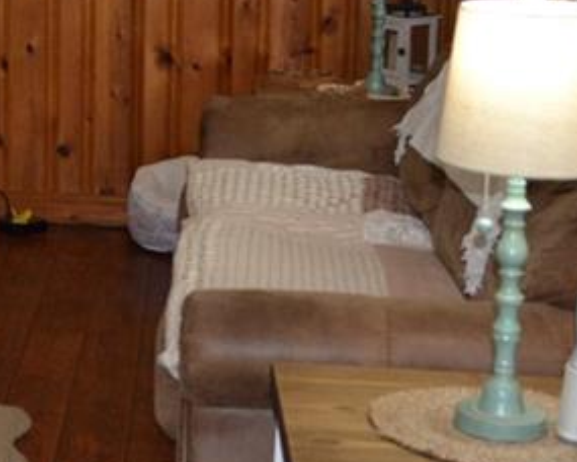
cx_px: 8
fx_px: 1554
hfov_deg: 20.4
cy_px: 79
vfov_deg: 16.7
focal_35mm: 91
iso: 560
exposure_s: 1/60
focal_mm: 18
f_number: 3.5
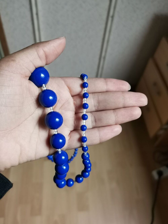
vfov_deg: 61.7
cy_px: 112
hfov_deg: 48.2
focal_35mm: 29
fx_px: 188
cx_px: 84
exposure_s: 1/50
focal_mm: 5.58
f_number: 1.8
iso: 250
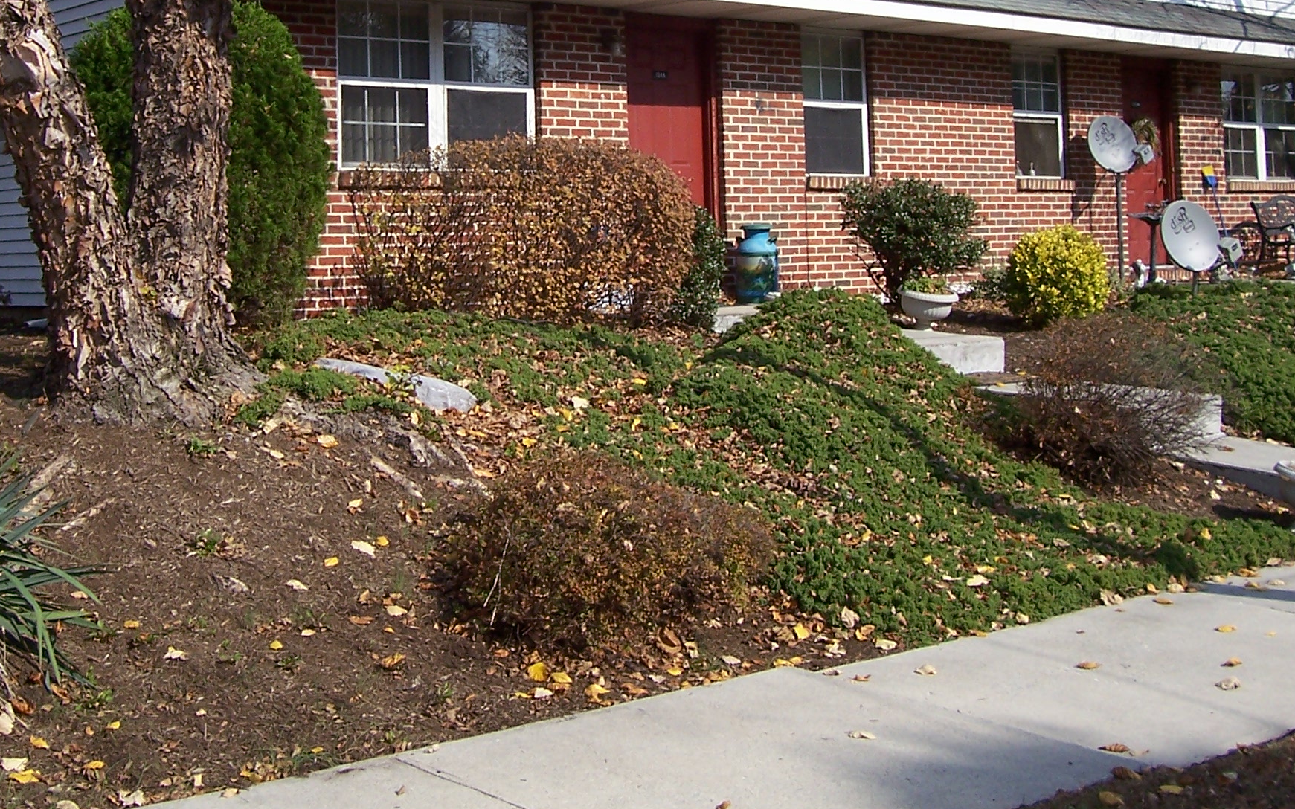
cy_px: 114
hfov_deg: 38.1
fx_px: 1870
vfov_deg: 23.9
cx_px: 541
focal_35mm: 53
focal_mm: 5.6
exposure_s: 1/500
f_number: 5.6
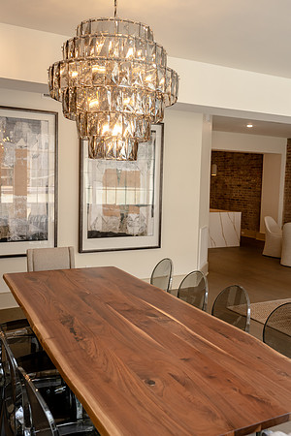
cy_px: 218
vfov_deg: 54.4
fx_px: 424
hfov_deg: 37.9
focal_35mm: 35
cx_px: 146
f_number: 4
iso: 400
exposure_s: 1/125
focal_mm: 35
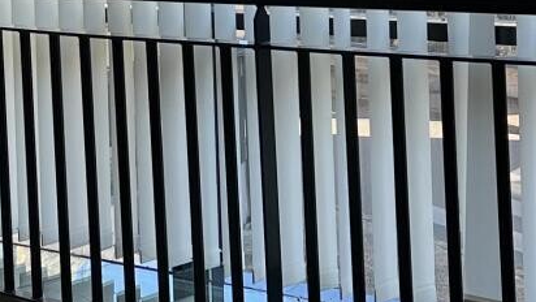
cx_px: 122
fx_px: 1877
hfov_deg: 16.2
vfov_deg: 9.0
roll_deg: +1.5
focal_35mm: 132
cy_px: -89
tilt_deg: -2.1
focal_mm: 5.7
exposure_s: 1/427
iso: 50
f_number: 1.5
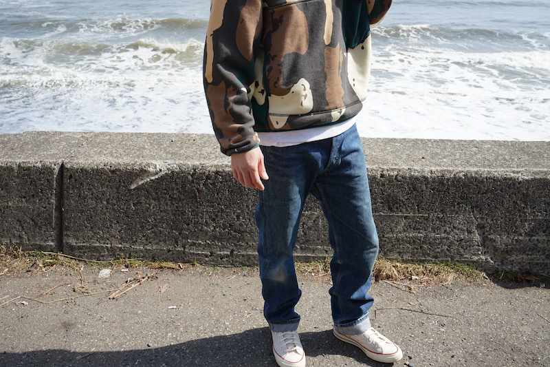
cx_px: 275
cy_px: 184
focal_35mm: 35
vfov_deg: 37.8
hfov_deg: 54.4
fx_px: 535
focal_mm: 35
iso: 100
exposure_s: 1/160
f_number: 8
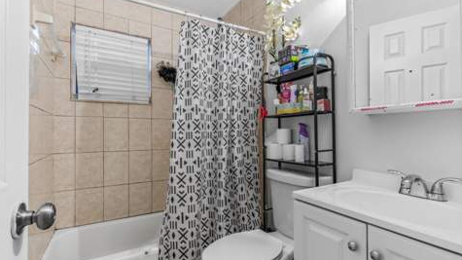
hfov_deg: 92.7
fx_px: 220
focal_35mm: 18
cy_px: 131
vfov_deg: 61.0
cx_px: 231
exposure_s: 1/2
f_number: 9
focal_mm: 17
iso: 500
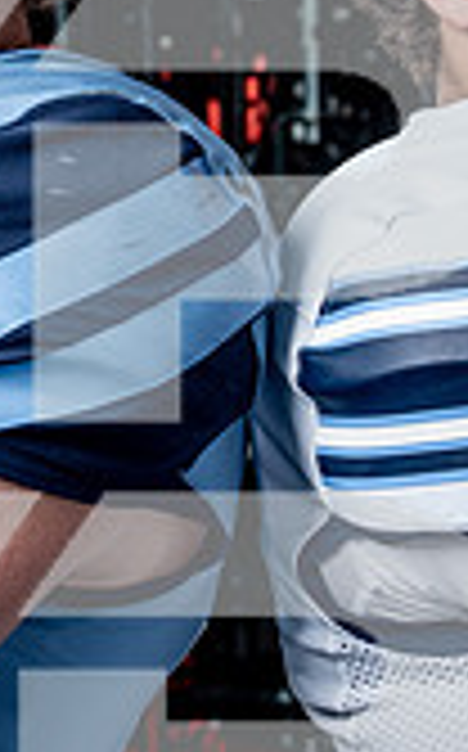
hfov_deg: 5.7
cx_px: -54
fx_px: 4644
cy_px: 187
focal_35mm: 227
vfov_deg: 9.2
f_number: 8
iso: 640
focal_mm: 64
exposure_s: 1/250
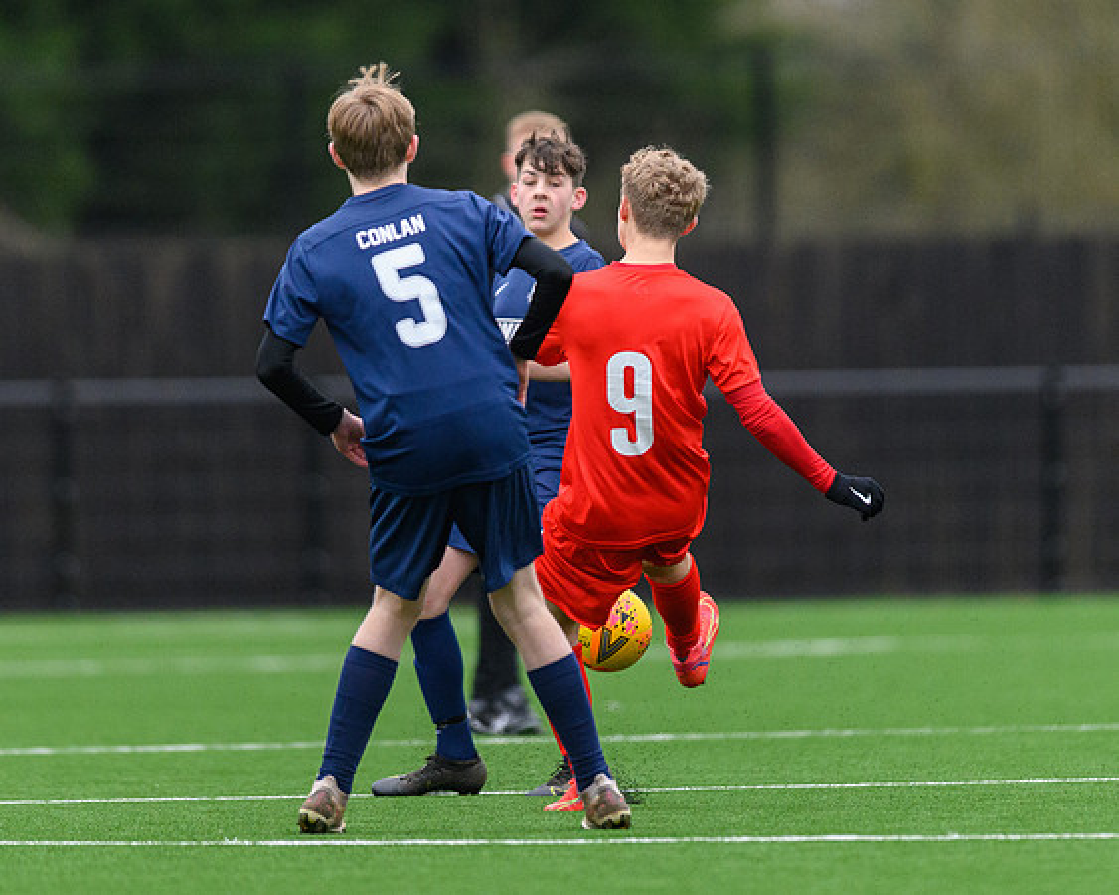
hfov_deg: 2.9
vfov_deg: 2.3
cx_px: 560
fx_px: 22459
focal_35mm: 678
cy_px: 417
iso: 4000
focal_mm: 400
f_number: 2.8
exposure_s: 1/2000
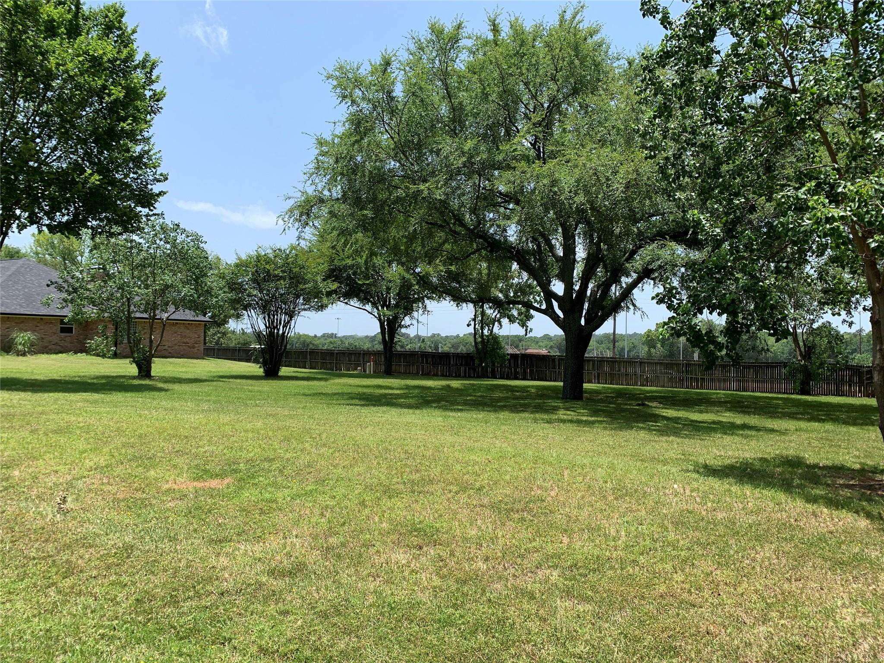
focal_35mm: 26
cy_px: 332
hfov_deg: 67.3
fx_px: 664
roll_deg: -0.8
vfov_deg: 53.1
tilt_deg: +2.0
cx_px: 442
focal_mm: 4.25
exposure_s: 1/1235
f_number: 1.8
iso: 25
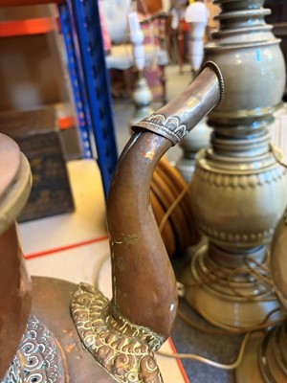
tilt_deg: -24.8
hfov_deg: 53.1
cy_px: 192
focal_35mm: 26
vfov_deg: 67.3
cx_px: 144
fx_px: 287
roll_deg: +4.5
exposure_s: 1/33
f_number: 1.6
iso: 500
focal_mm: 5.96
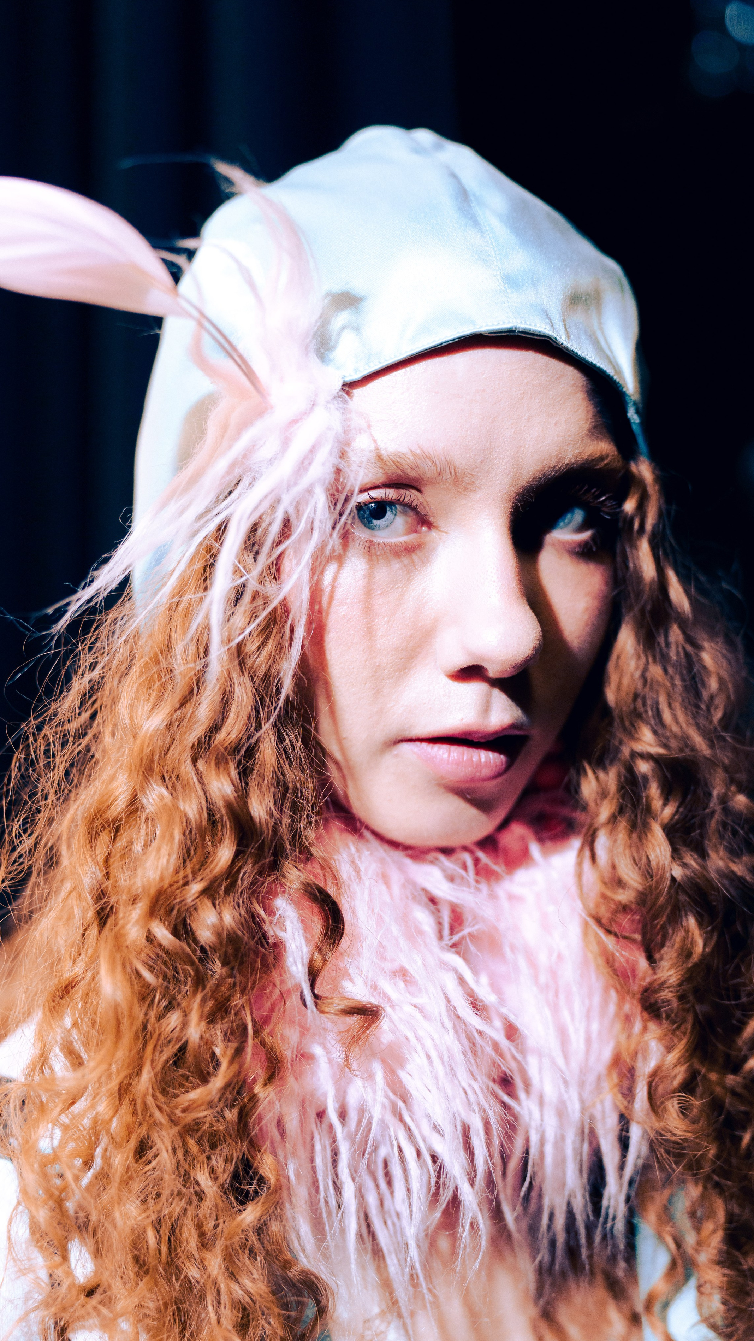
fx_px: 1884
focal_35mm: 53
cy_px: 664
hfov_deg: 22.6
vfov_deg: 39.2
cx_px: 372
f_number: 2.2
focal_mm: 50
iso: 1600
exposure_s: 1/200
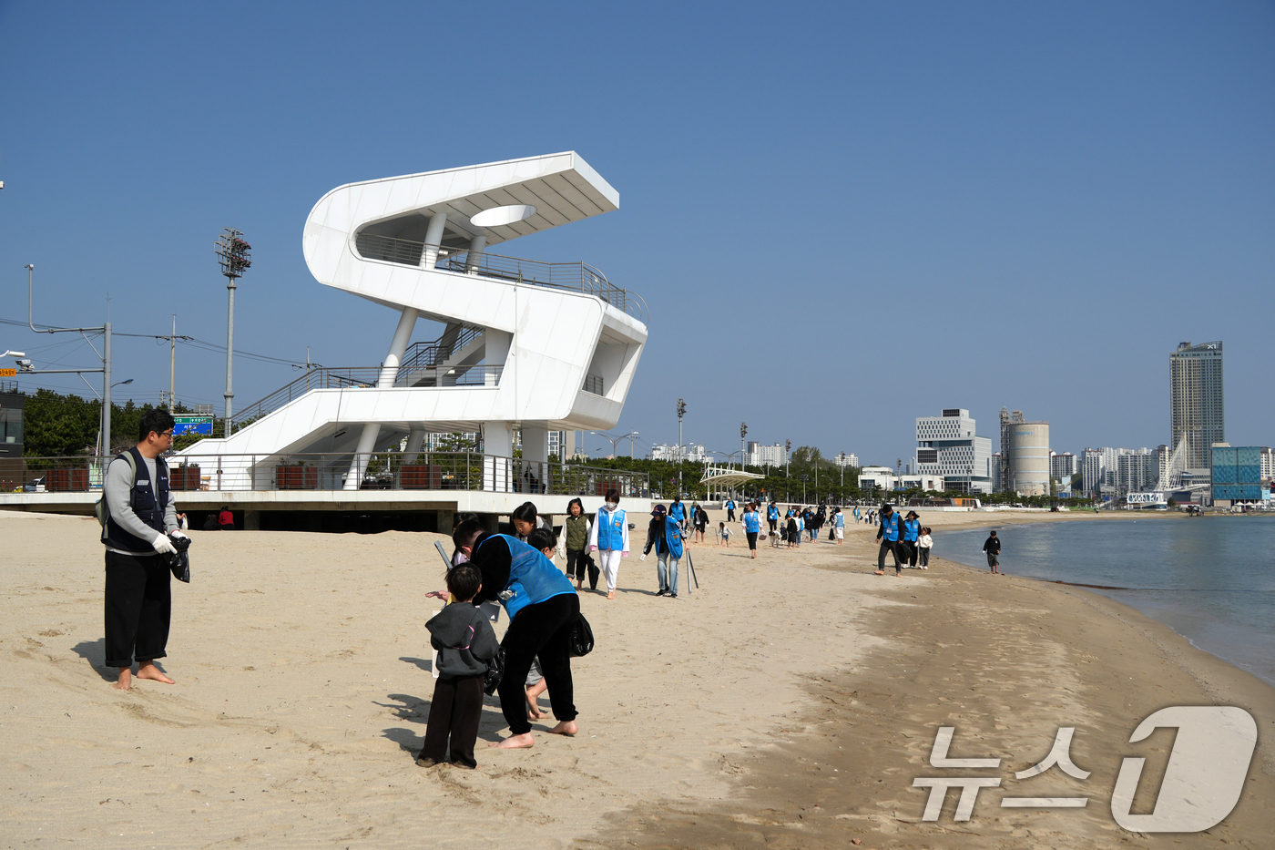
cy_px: 425
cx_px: 638
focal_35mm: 38
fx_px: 1328
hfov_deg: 51.3
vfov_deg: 35.5
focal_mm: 25
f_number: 7.1
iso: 100
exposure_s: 1/1000
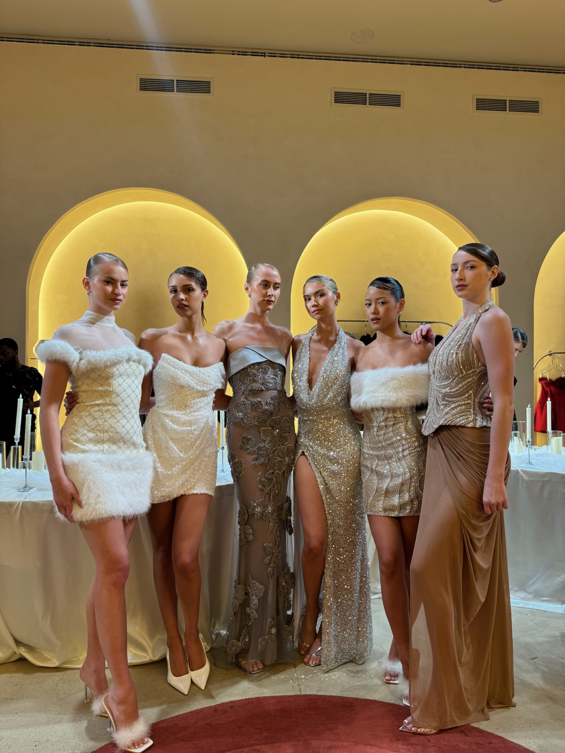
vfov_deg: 71.6
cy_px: 376
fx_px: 522
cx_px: 282
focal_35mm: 24
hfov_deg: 56.8
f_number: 1.78
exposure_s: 1/121
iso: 100
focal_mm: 6.76
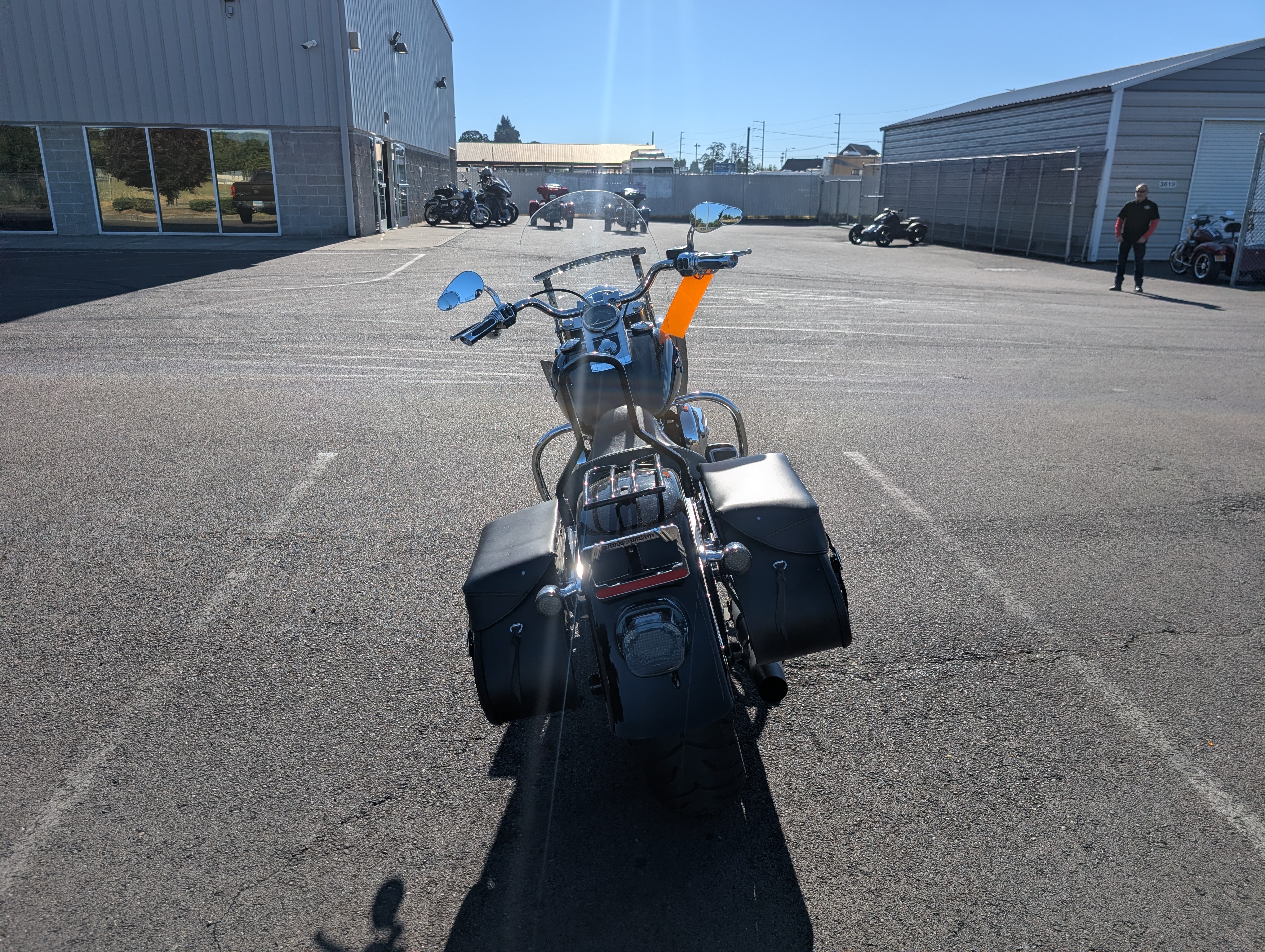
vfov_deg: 56.9
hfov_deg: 71.5
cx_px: 632
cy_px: 476
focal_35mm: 24
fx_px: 878
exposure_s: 1/2237
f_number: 1.68
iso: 21
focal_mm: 6.9
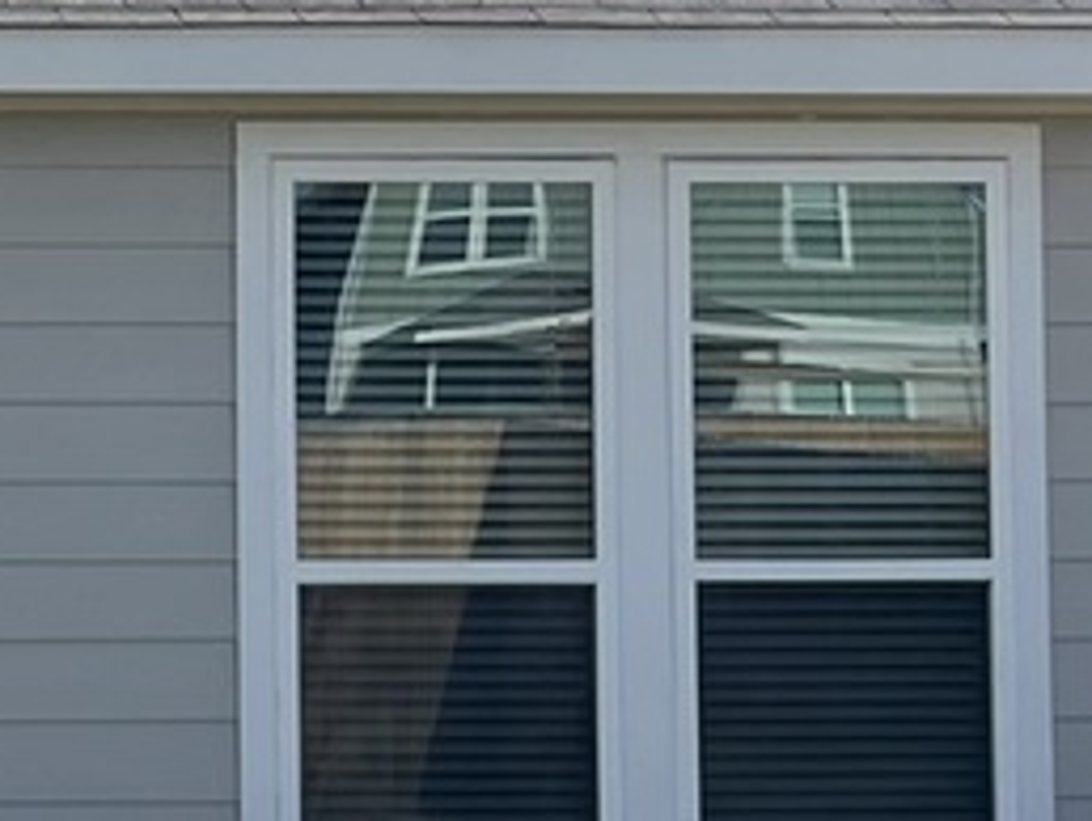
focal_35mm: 145
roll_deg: -0.1
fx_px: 4578
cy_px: 262
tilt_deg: +2.6
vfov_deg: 10.2
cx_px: -436
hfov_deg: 13.0
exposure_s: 1/8000
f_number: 1.5
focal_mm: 5.7
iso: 50
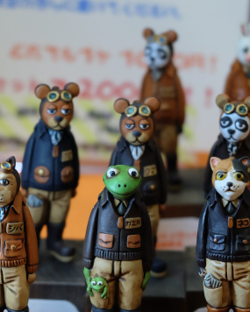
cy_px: 216
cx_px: 176
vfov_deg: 16.2
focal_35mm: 118
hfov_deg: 13.0
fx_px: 1091
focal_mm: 37.1
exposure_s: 1/125
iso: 2500
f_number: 5.3
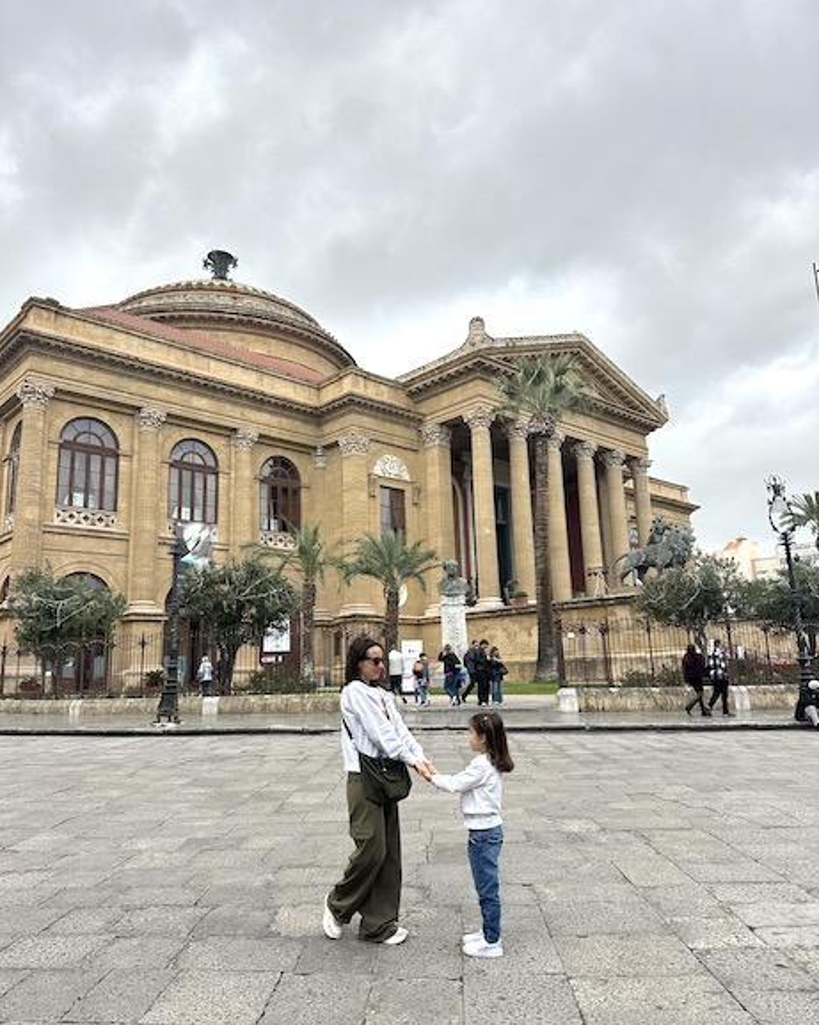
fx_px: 788
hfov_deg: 54.9
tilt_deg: +13.0
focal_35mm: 26
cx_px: 394
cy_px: 513
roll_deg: +0.1
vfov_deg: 66.1
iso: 80
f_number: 1.78
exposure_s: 1/1639
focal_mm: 6.86
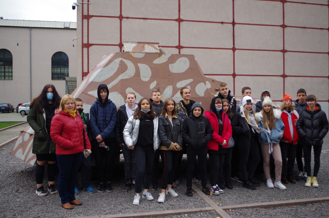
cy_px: 109
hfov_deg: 55.9
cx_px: 164
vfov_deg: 38.7
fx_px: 310
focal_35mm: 34
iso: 100
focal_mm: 23.13
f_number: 4
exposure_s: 1/50
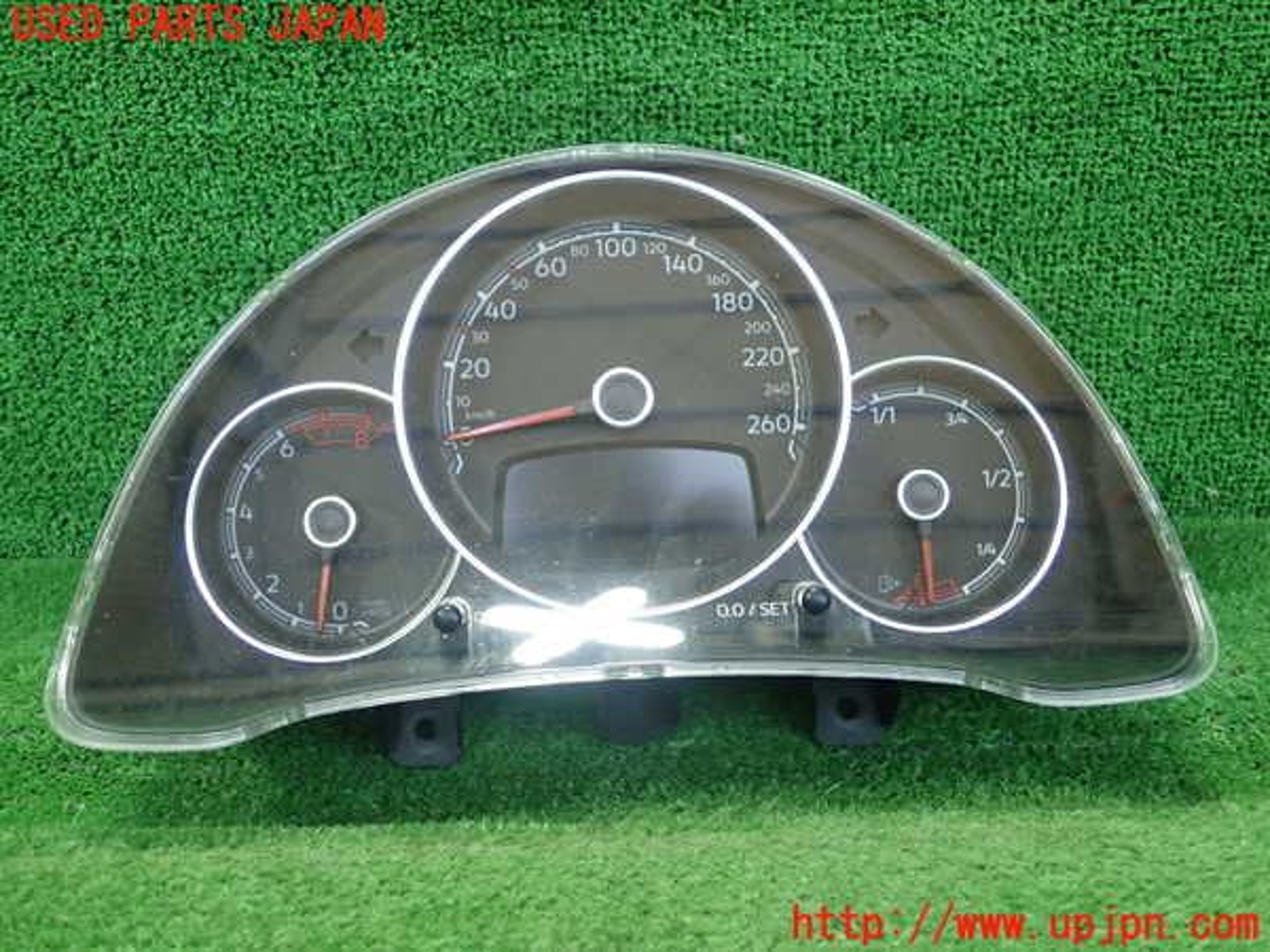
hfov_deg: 60.0
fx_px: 1101
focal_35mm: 30
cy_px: 476
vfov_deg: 46.8
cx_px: 635
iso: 320
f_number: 2.3
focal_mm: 5.5
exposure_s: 1/125
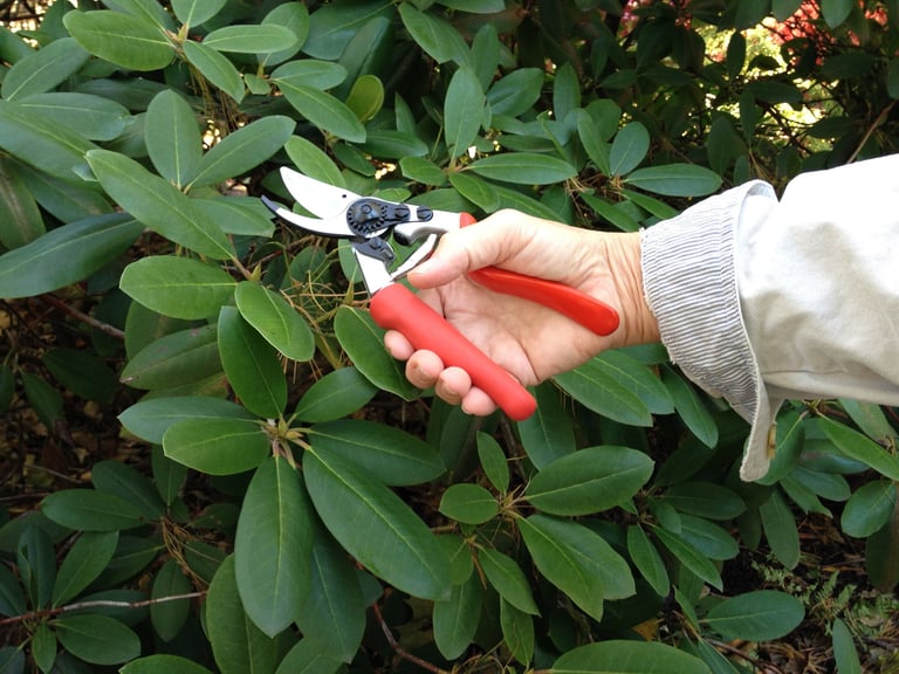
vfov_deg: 40.7
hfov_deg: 52.6
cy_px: 337
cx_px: 450
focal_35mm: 35
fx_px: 909
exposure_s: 1/40
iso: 64
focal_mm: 4.28
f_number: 2.4
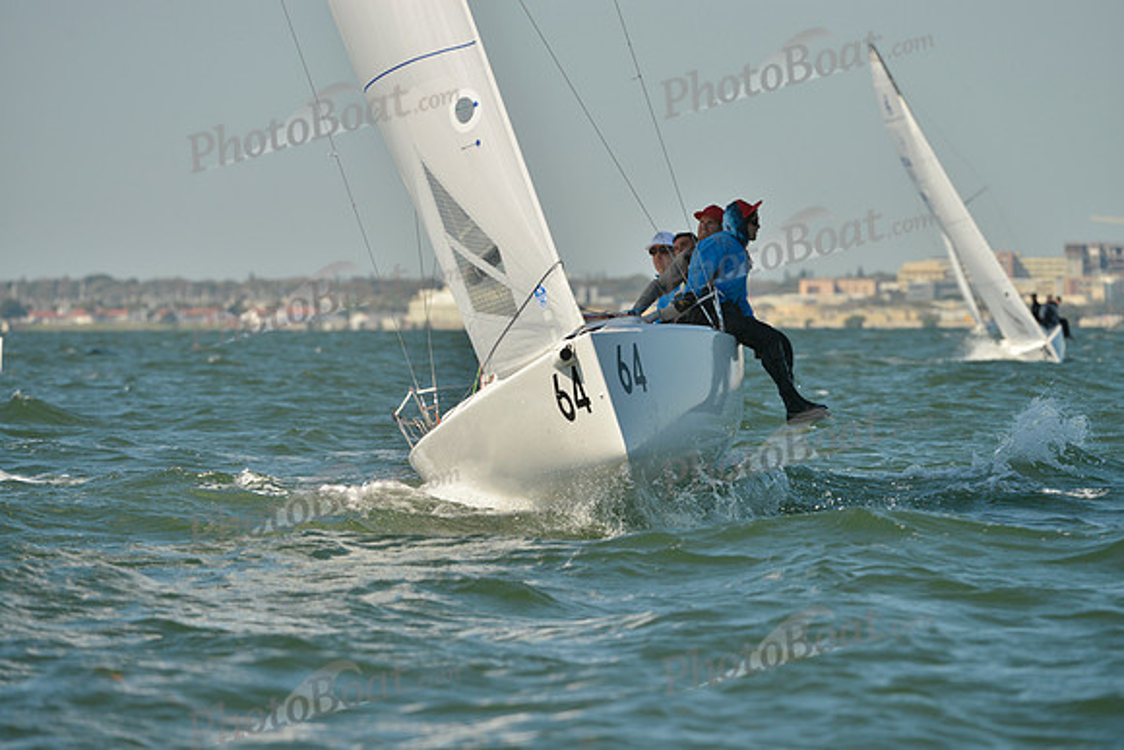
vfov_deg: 3.9
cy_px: 375
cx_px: 562
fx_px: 10930
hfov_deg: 5.9
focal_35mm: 350
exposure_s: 1/1250
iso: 280
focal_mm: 350
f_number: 7.1
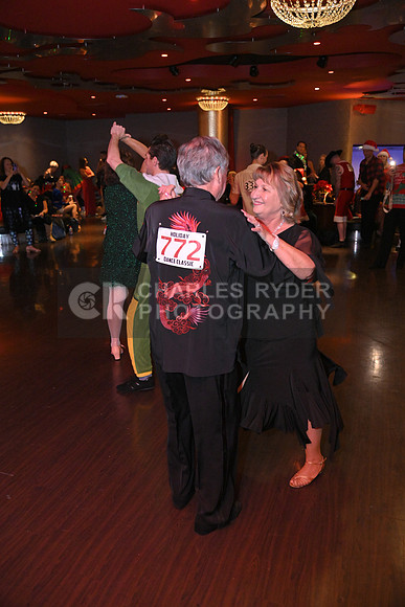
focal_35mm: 30
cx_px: 202
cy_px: 304
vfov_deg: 61.9
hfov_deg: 43.6
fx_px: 506
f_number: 4
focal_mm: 30
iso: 4000
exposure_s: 1/100
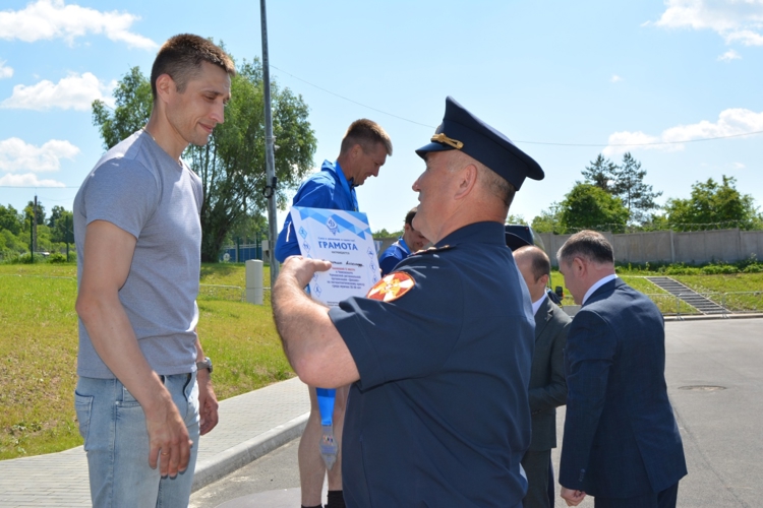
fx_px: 827
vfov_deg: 34.2
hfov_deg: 49.6
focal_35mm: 39
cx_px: 382
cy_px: 254
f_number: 9
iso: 100
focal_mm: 26
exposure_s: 1/200
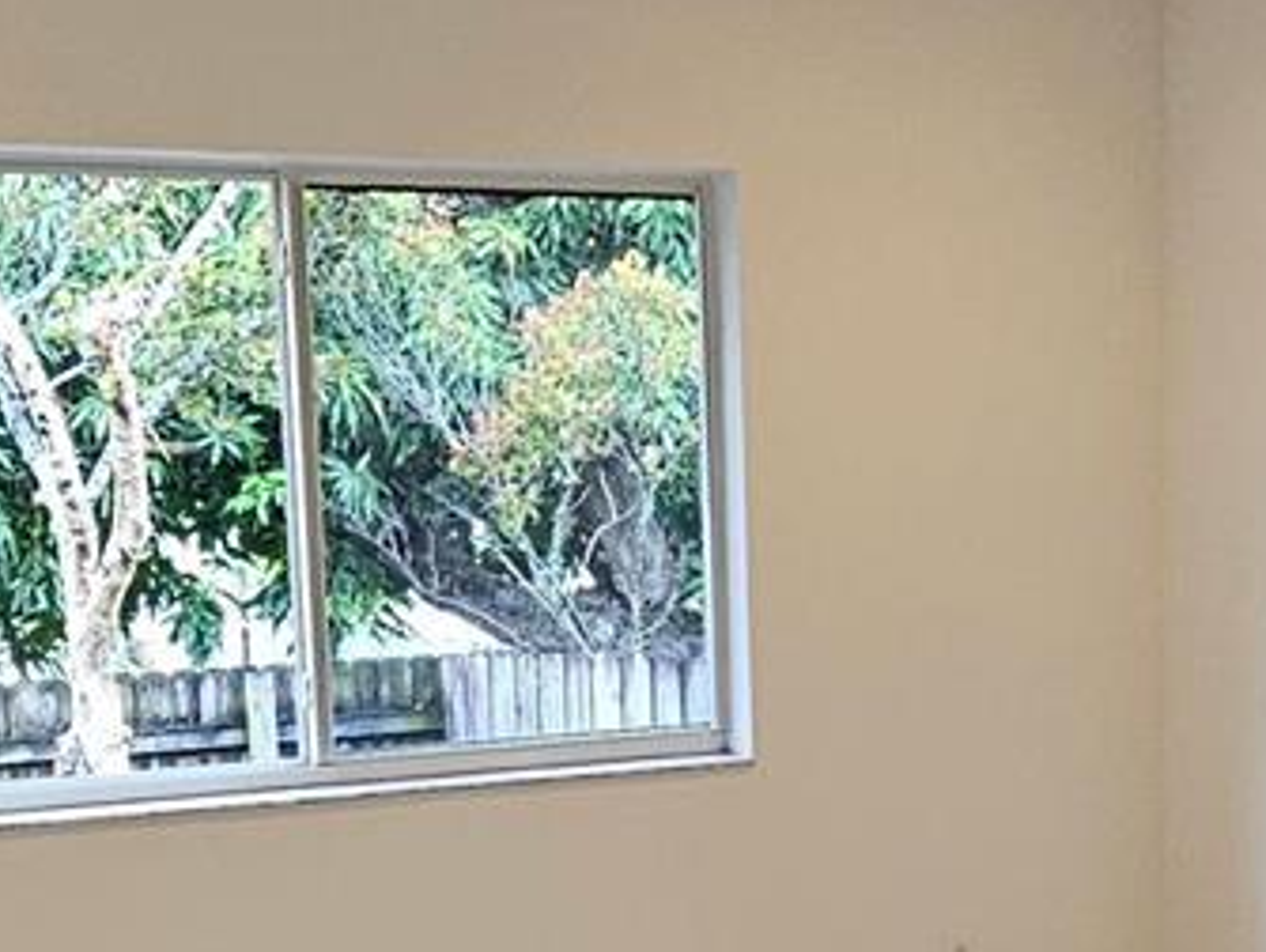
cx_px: 710
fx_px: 2270
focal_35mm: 62
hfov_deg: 31.1
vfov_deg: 23.1
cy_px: 869
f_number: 2.2
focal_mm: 2.2
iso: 250
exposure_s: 1/60
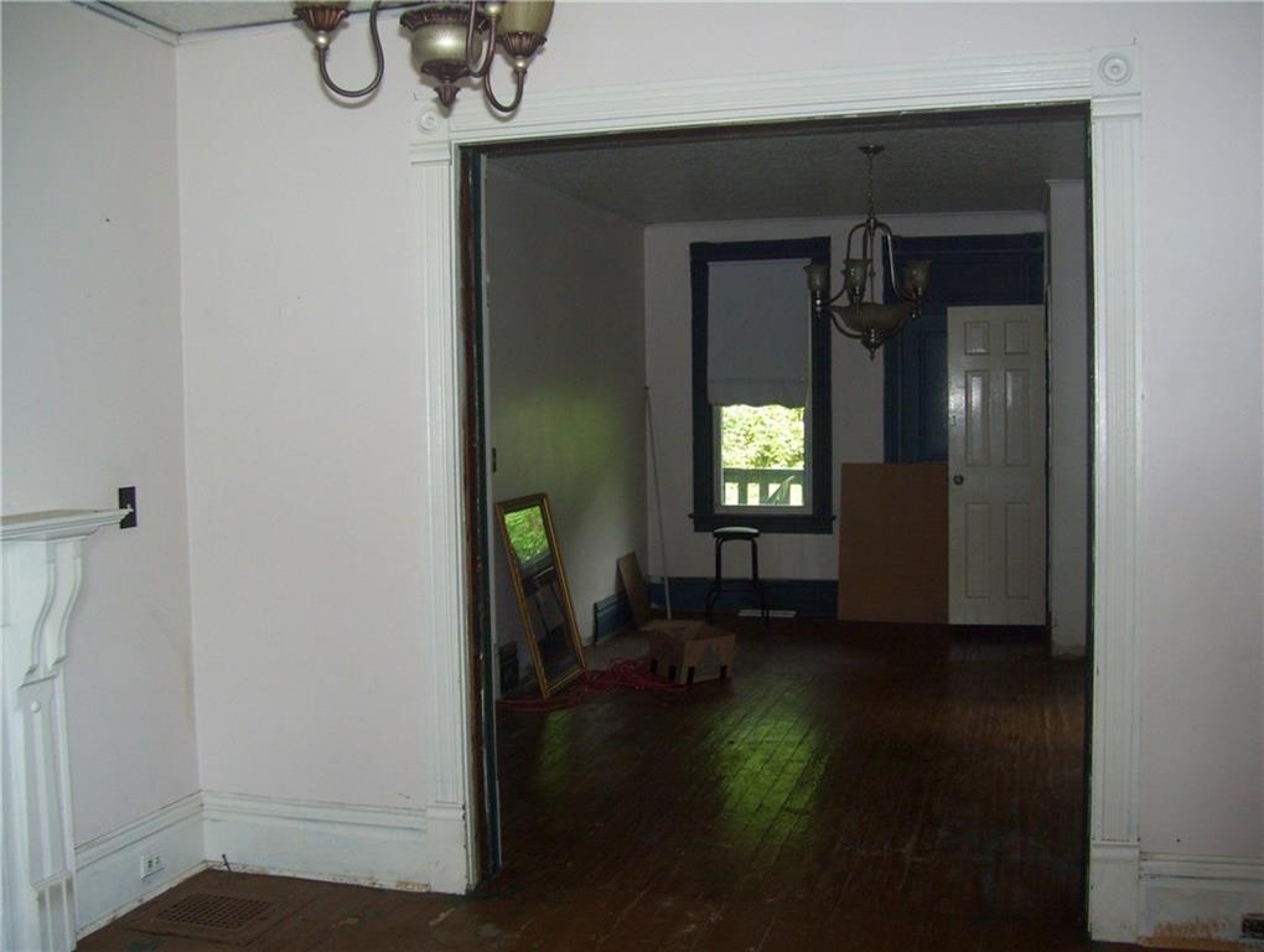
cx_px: 632
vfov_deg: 39.7
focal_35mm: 36
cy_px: 476
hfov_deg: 51.3
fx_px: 1316
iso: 160
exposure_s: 1/60
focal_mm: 6
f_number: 2.7
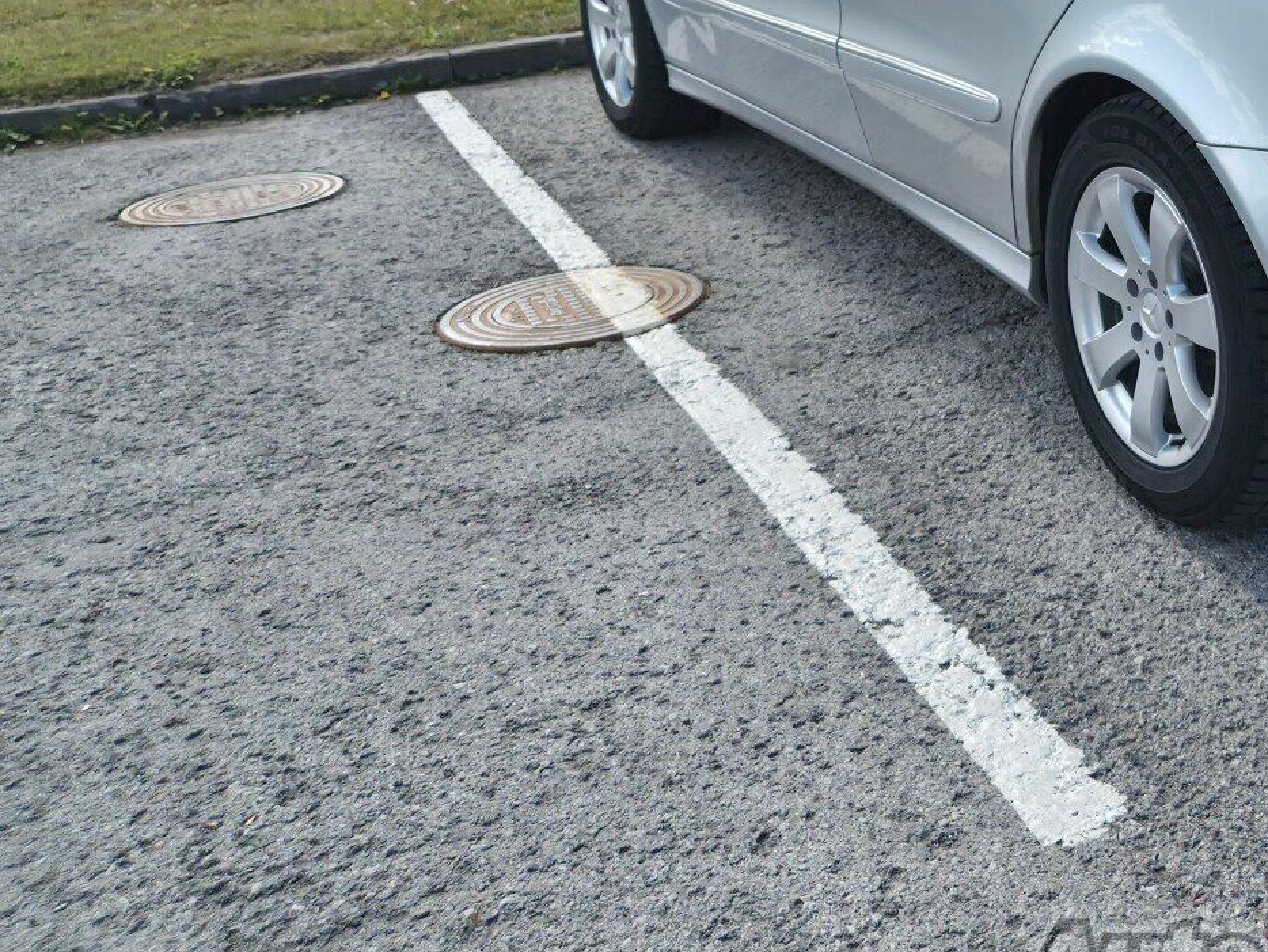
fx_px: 1759
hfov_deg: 35.8
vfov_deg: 29.4
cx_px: 1269
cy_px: 153
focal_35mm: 48
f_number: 1.8
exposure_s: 1/3344
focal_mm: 5.4
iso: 50
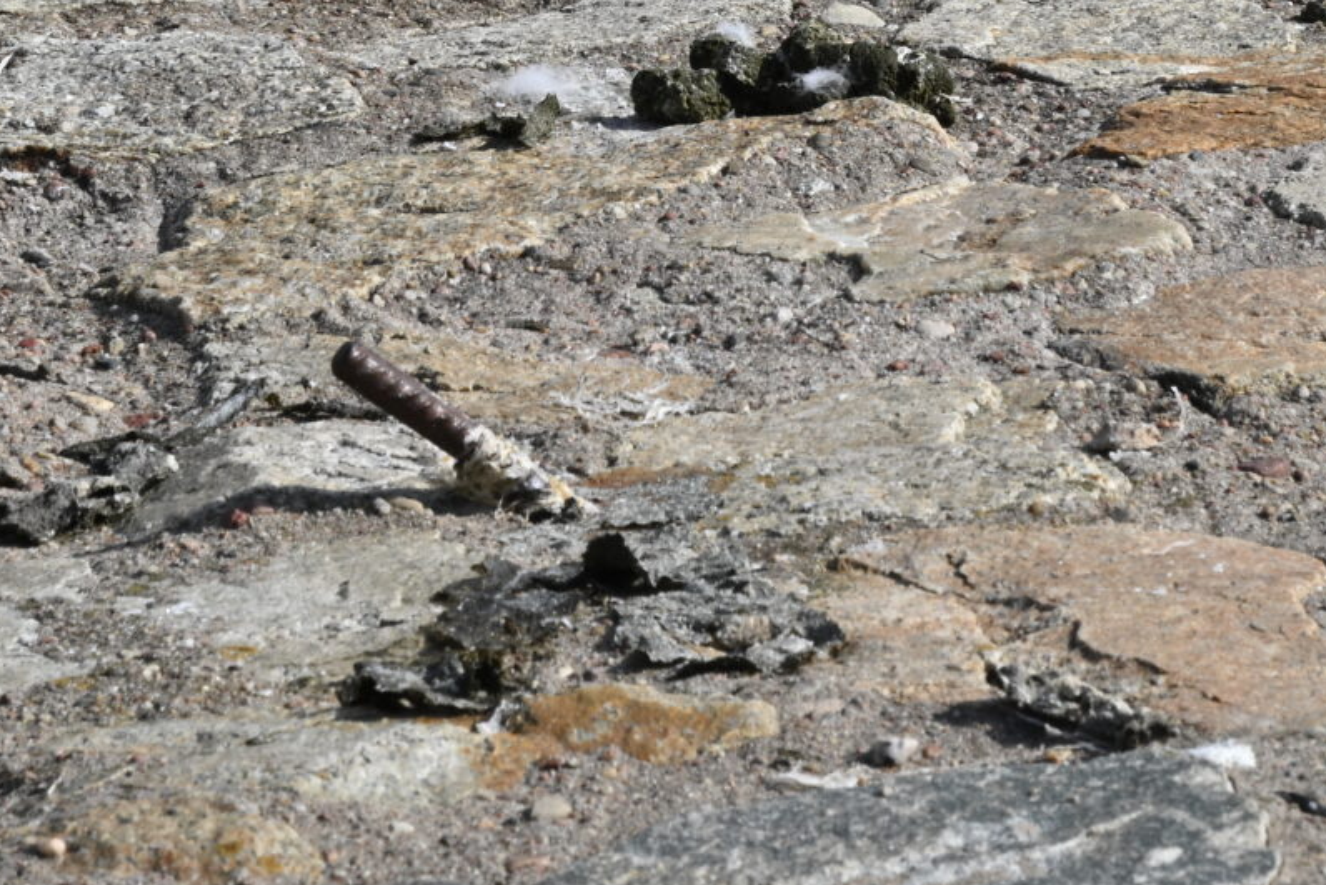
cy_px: -351
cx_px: 656
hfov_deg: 5.3
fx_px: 14219
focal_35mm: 386
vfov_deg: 3.6
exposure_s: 1/125
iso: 110
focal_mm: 120
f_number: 18
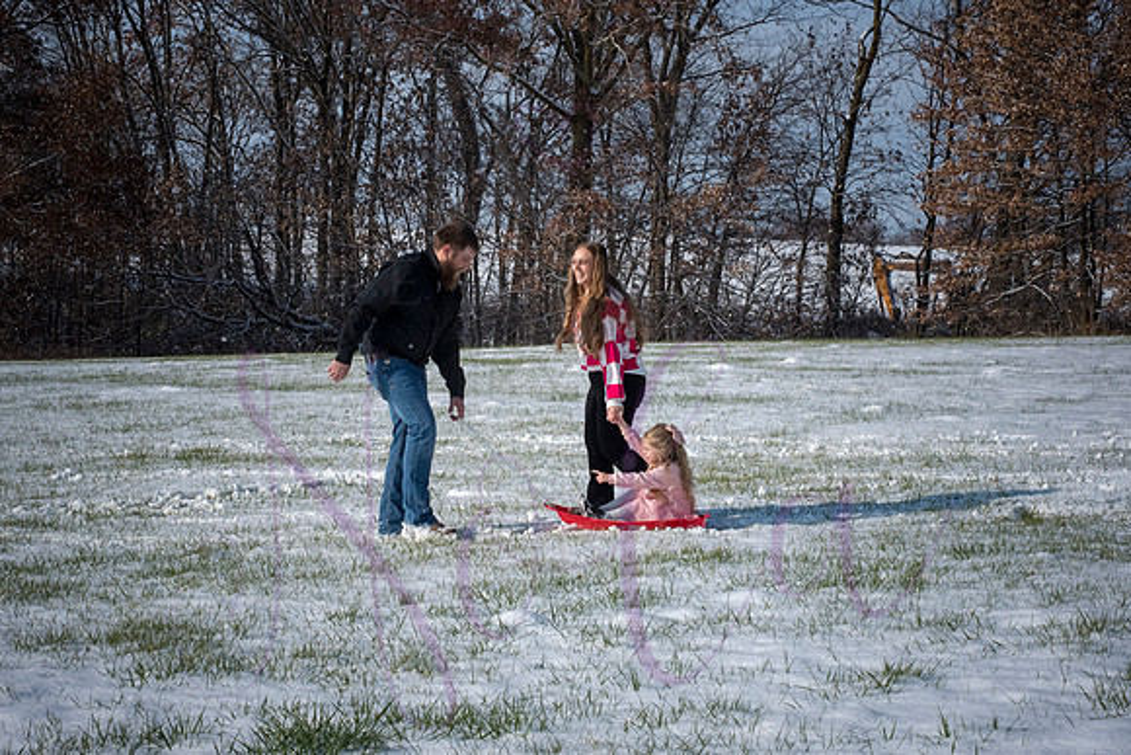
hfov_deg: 25.4
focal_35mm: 80
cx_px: 566
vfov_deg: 17.1
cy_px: 378
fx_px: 2514
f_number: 16
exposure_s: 1/1000
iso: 640
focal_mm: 80
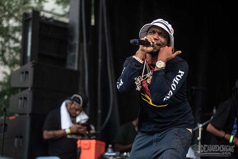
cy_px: 80
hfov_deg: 18.6
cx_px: 119
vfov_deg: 12.5
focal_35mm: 110
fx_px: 727
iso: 250
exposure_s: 1/200
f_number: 3.5
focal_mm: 110
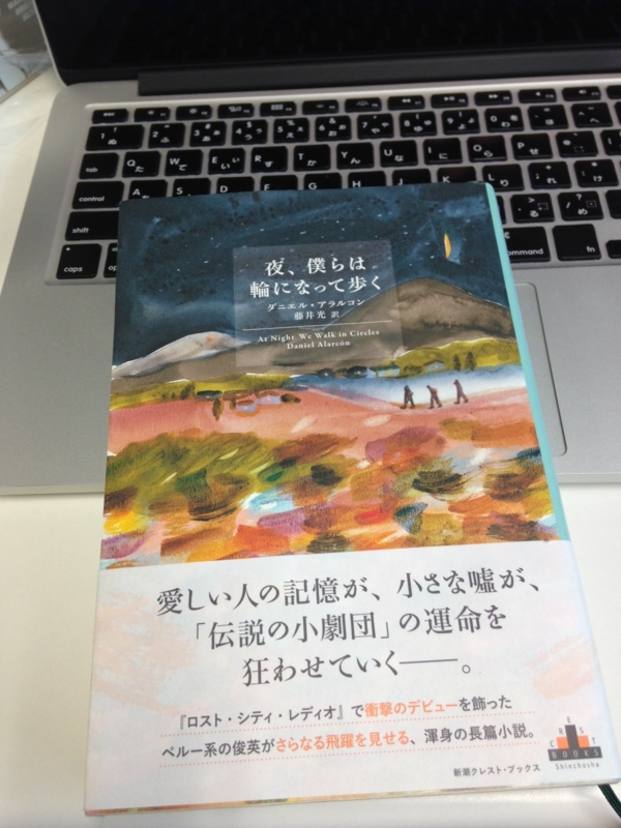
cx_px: 310
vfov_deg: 55.4
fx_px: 789
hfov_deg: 42.9
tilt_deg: -54.9
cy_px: 414
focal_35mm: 33
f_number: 2.4
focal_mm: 4.12
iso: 64
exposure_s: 1/60
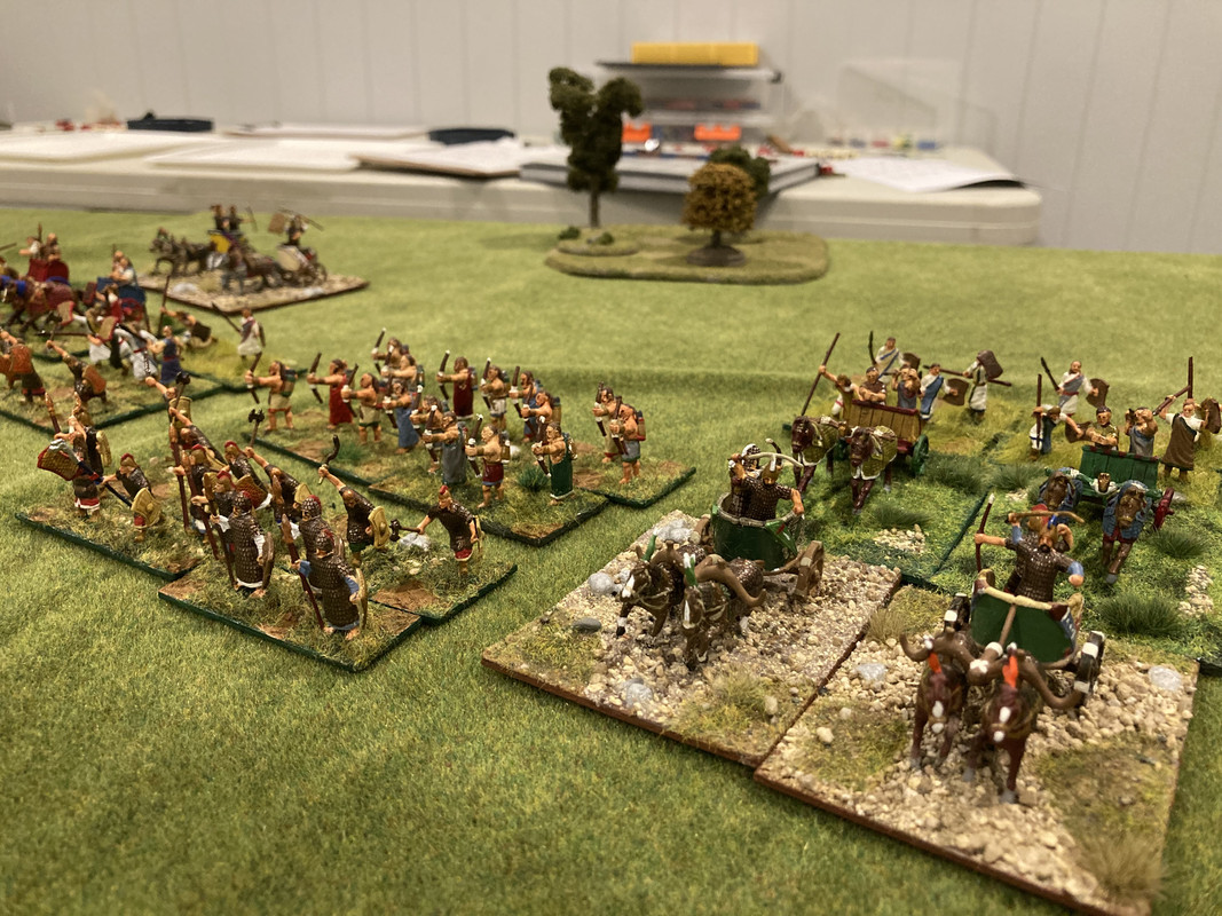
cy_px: 458
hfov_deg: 63.4
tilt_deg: -20.7
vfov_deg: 49.7
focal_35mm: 28
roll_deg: -0.8
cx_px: 611
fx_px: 988
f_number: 1.8
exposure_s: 1/33
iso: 250
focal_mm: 3.99
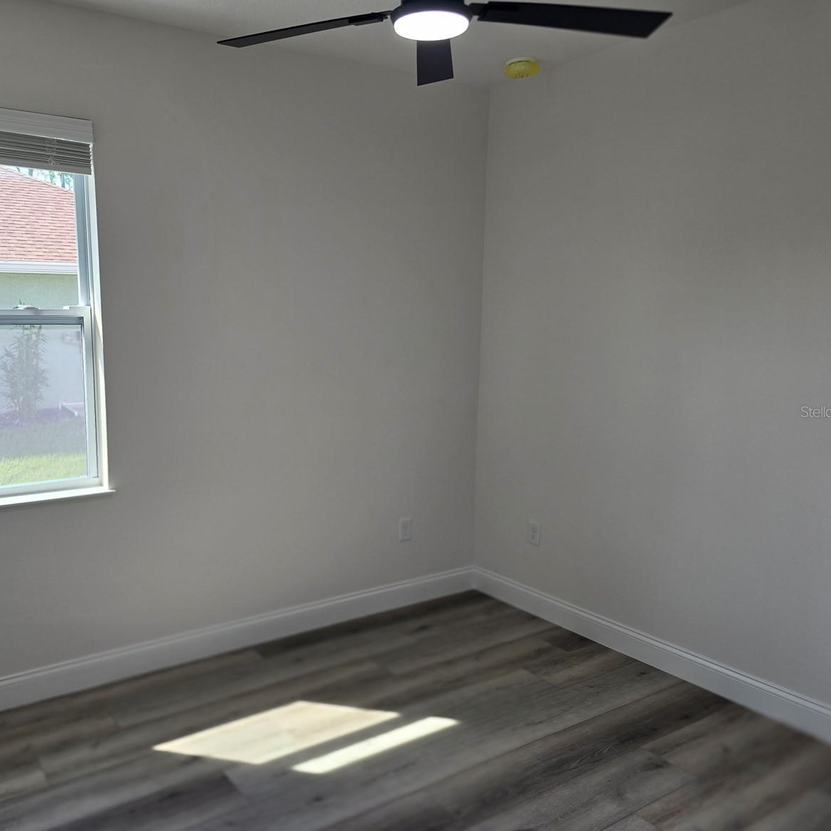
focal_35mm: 28
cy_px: 411
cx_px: 296
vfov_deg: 57.3
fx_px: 760
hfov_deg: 56.4
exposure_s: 1/120
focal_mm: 6.3
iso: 20
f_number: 1.7
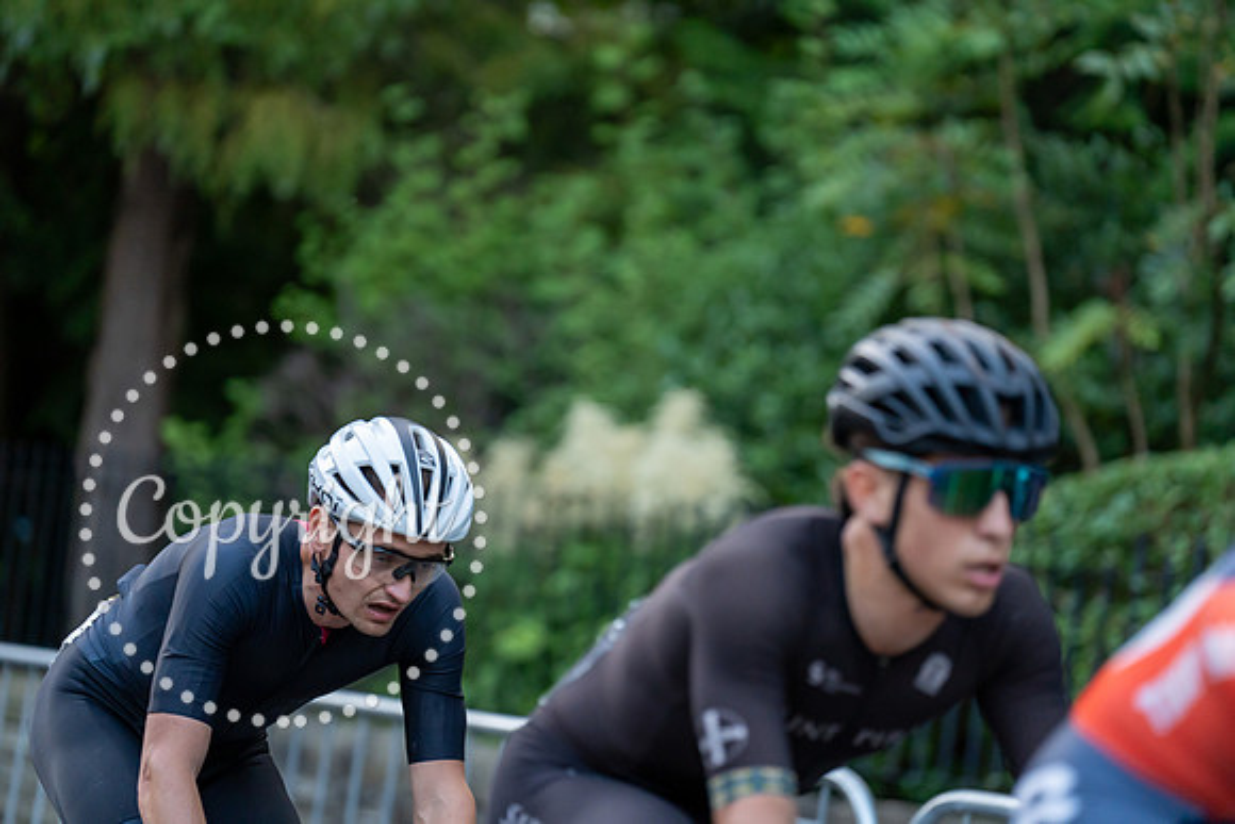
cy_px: 412
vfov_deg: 9.0
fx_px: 5250
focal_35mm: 153
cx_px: 618
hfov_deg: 13.4
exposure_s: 1/1000
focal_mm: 153
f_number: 2.8
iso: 2500
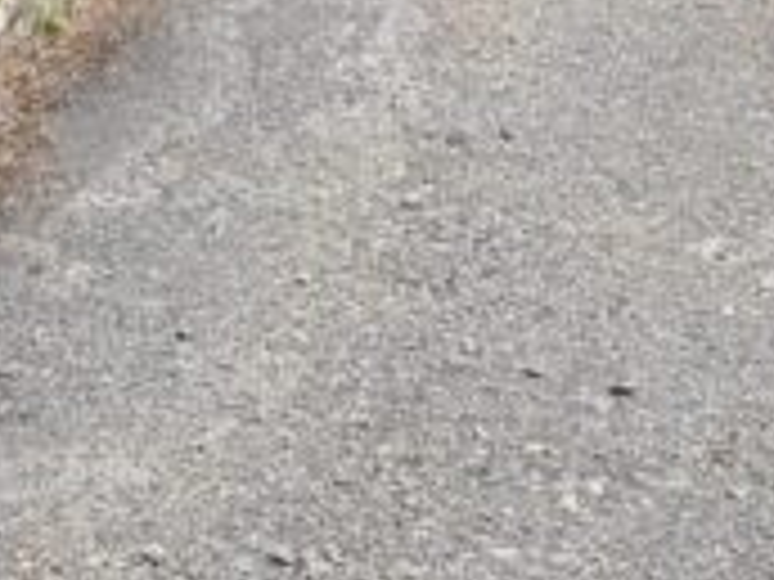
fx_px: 3197
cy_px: -971
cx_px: 234
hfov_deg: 13.8
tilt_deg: -4.0
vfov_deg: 9.0
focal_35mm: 143
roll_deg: +0.6
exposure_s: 1/4405
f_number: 1.78
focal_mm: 6.76
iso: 100
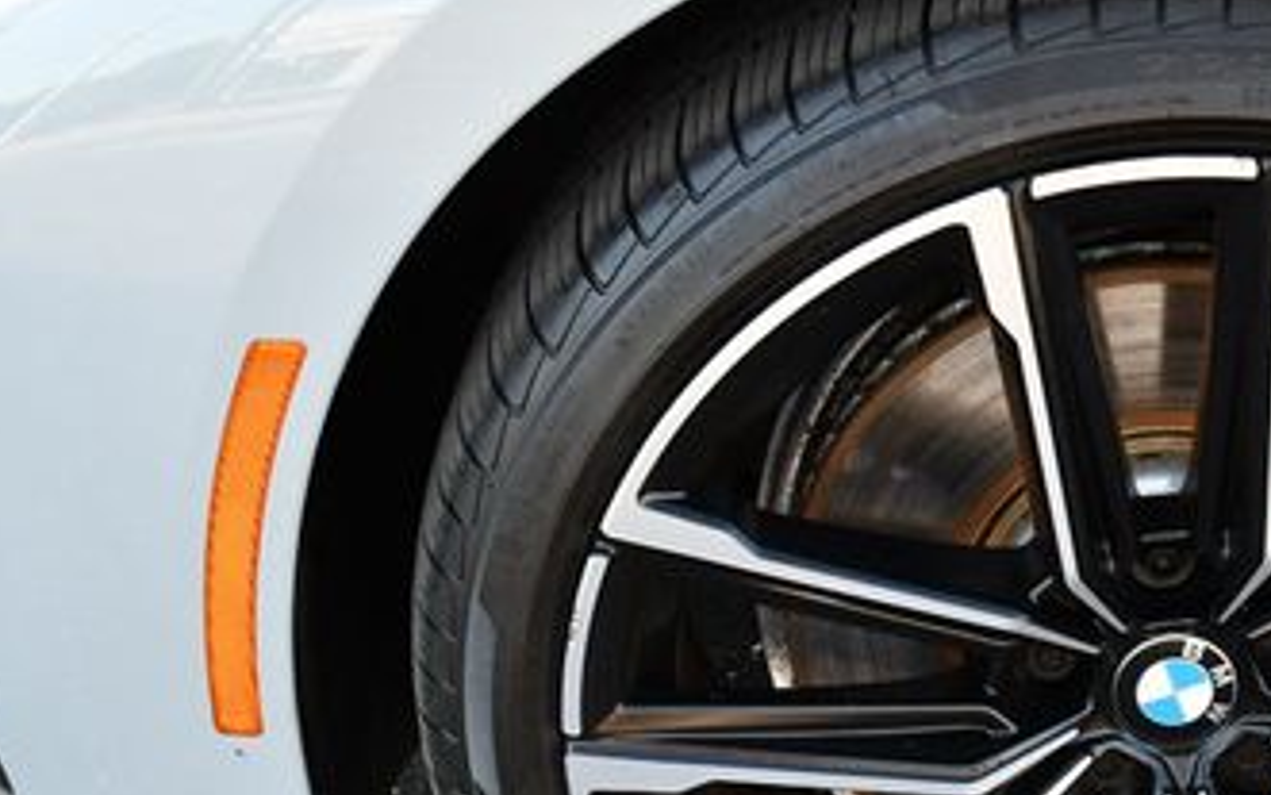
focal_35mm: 71
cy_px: 664
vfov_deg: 18.2
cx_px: 1137
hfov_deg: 27.9
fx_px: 2460
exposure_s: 1/250
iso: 400
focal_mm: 18
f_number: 4
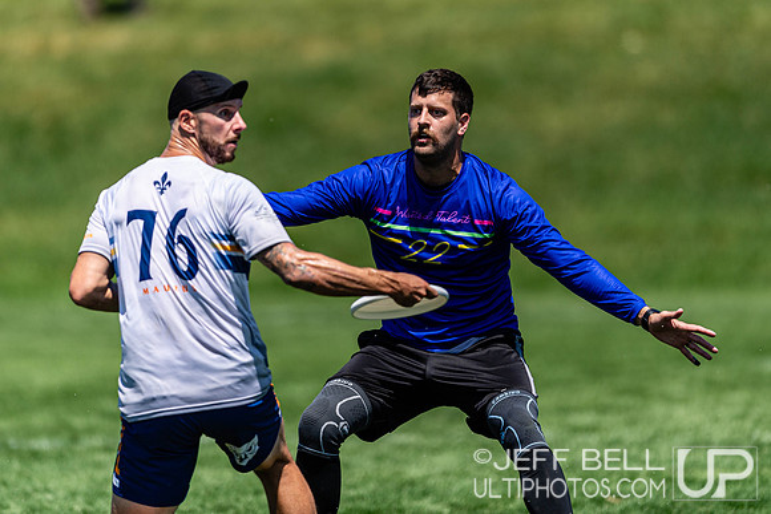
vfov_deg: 2.7
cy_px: 186
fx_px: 10948
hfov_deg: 4.0
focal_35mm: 511
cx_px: 386
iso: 110
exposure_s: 1/2500
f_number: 2.8
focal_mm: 400
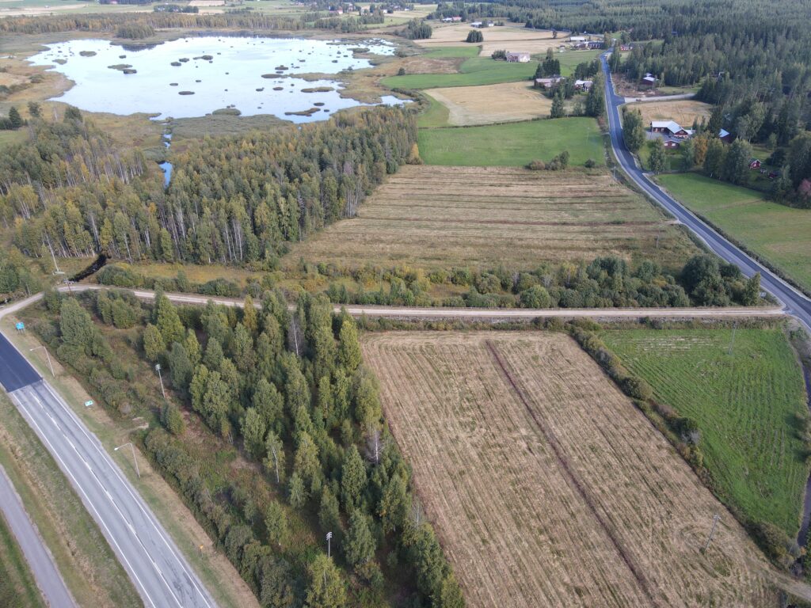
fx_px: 562
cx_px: 406
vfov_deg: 56.8
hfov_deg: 71.6
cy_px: 304
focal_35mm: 24
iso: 100
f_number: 2.8
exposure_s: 1/125
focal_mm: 4.5
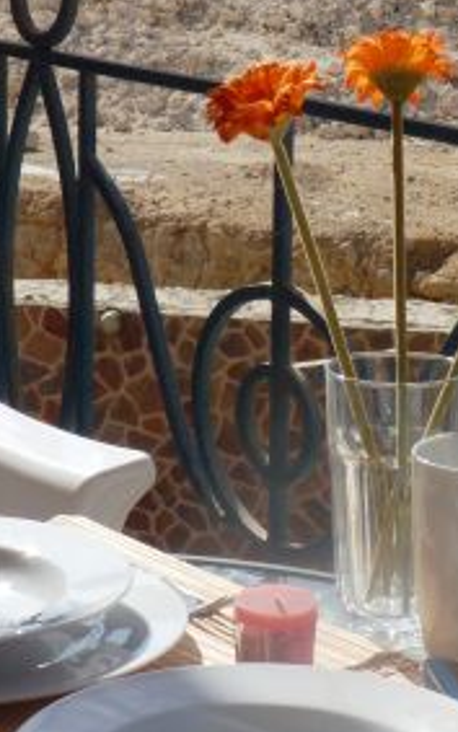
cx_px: 311
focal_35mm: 129
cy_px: 290
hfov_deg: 10.2
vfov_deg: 16.2
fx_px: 2575
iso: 80
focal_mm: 7.6
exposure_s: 1/500
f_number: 5.6
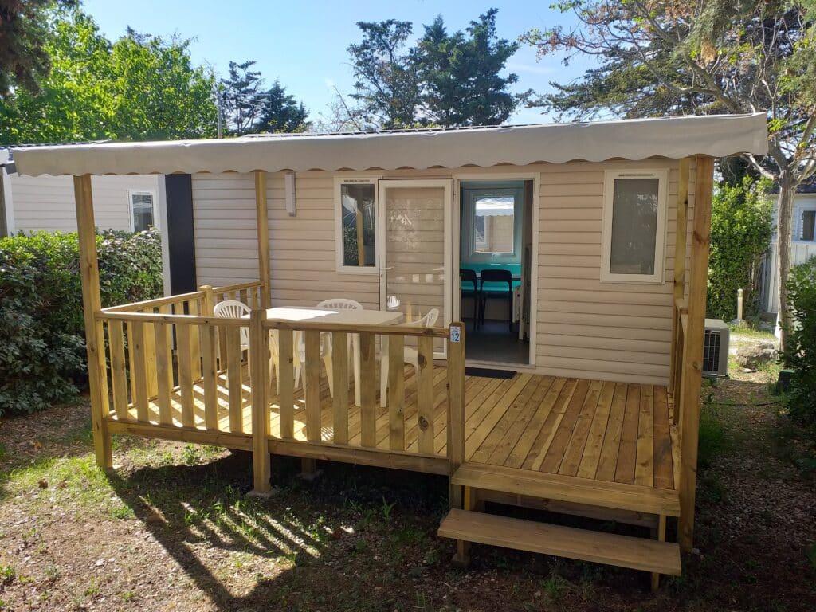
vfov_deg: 53.1
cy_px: 306
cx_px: 408
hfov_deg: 67.3
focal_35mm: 26
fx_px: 613
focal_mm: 3.6
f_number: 1.9
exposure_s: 1/533
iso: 40
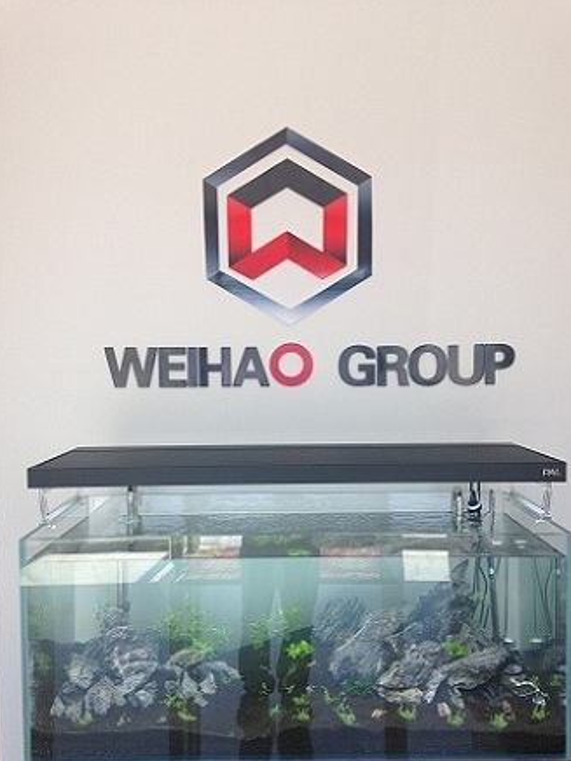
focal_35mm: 35
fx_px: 770
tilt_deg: -2.7
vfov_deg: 52.6
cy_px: 400
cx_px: 296
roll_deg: +1.2
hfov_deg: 40.7
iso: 50
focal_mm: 4.12
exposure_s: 1/208
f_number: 2.4
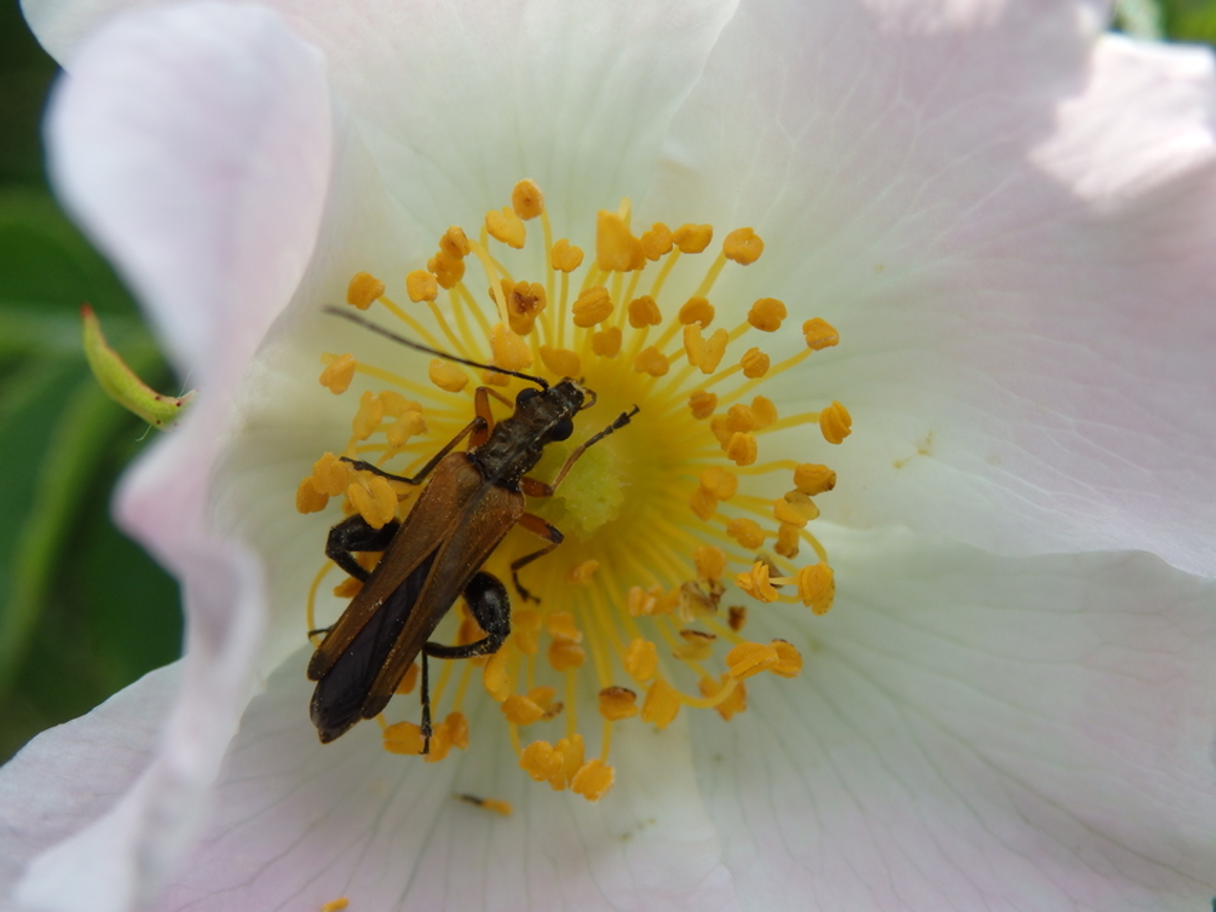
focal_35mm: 66
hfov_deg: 29.4
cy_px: 456
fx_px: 2319
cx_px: 608
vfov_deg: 22.3
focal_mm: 11.9
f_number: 4.4
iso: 100
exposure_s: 1/250
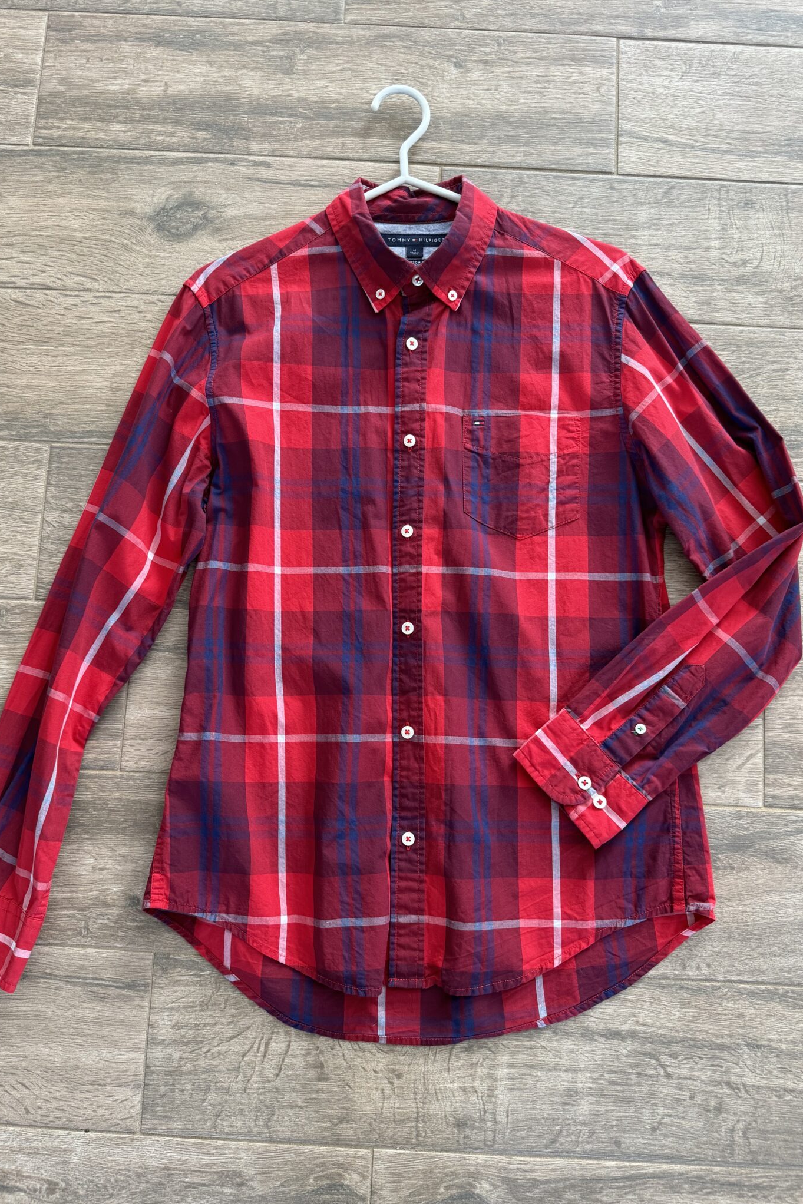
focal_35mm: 25
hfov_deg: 51.3
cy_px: 602
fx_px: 837
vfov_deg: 71.5
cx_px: 379
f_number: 1.78
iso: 200
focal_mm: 6.76
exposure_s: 1/121
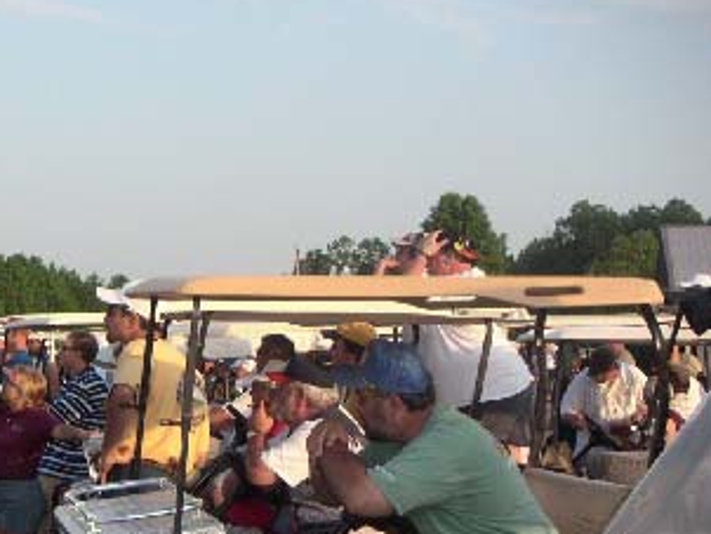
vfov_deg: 17.2
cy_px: 352
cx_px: 125
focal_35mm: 86
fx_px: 1768
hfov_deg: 22.4
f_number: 3
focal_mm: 8.1
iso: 160
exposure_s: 1/1000
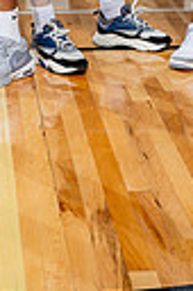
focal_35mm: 137
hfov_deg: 9.9
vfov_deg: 13.6
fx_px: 1105
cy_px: -218
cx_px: 5
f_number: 5.6
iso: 200
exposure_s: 1/250
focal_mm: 39
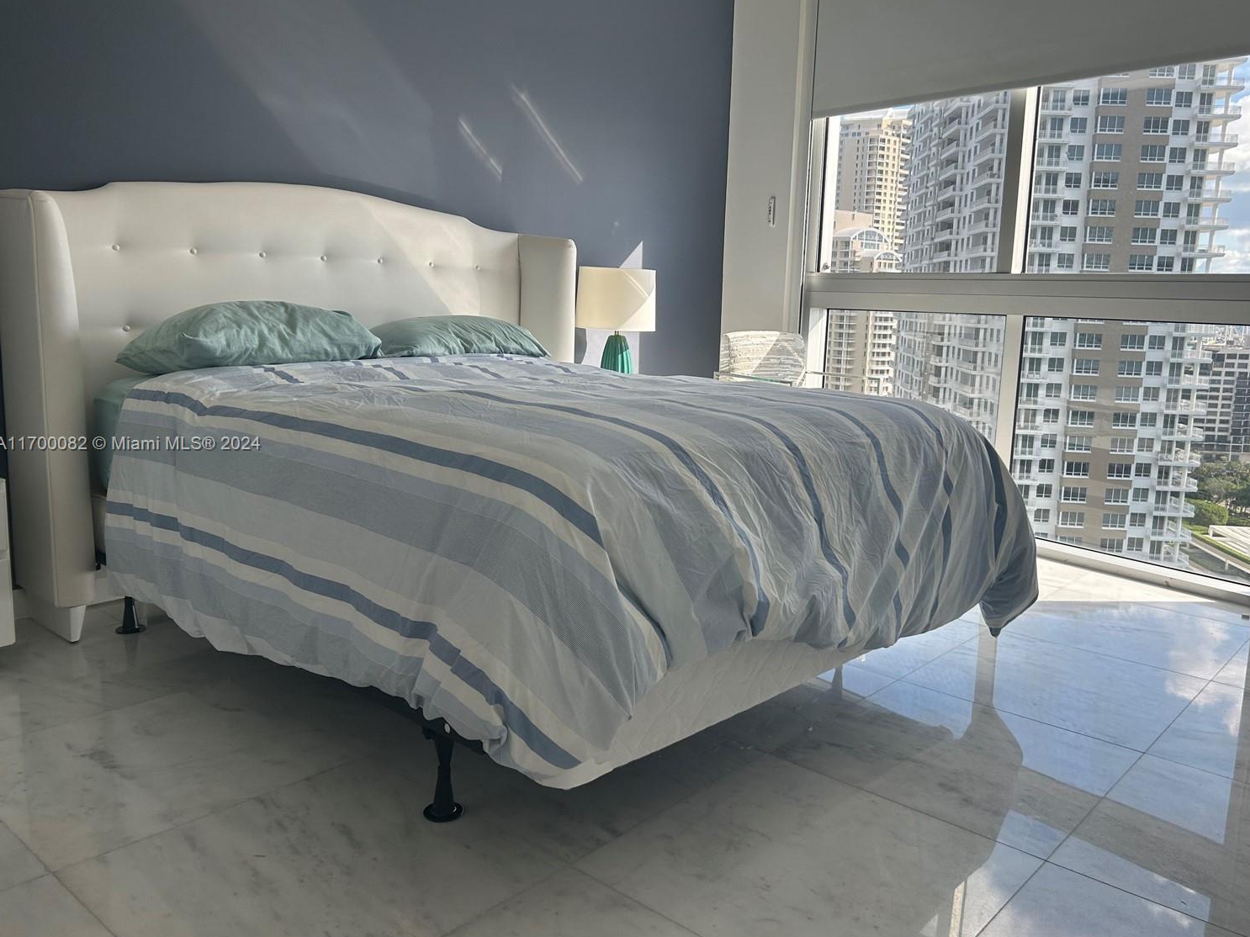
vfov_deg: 49.7
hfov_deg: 63.4
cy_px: 445
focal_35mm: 28
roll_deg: -1.9
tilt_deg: -8.3
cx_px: 665
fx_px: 1011
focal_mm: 5.7
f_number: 1.5
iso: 50
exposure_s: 1/506
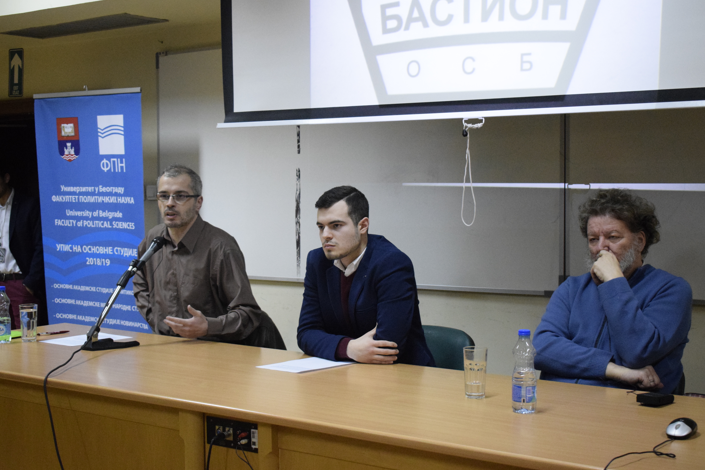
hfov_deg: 37.2
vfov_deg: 25.3
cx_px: 358
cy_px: 239
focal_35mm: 54
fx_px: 1048
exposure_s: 1/100
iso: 5000
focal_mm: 35
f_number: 4.5
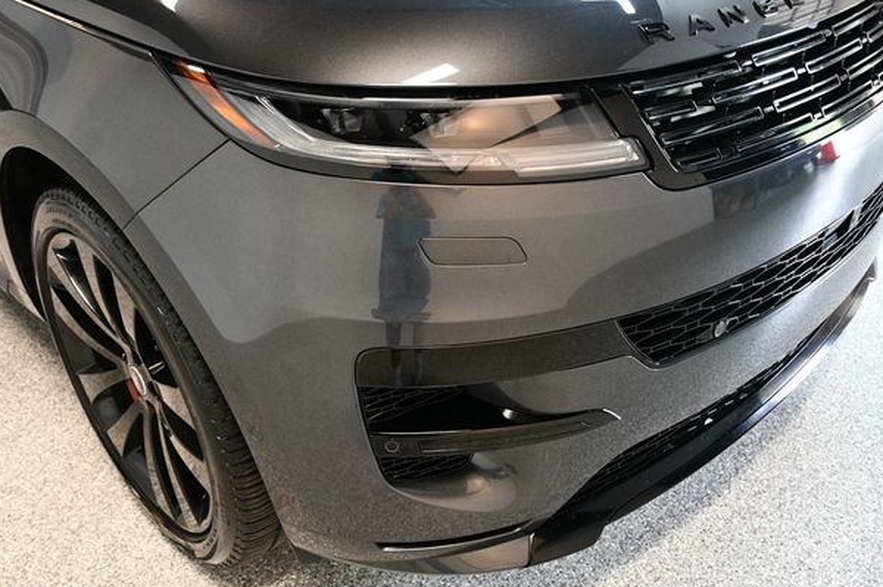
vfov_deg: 41.0
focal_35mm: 32
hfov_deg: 58.7
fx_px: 784
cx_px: 416
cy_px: 285
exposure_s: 1/100
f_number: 3.5
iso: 3200
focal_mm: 20
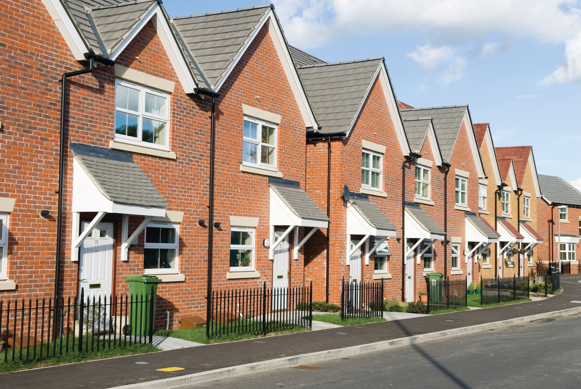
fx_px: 824
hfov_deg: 38.8
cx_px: 290
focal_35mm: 51
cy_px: 194
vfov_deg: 26.6
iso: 100
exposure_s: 1/100
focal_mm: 34
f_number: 5.6
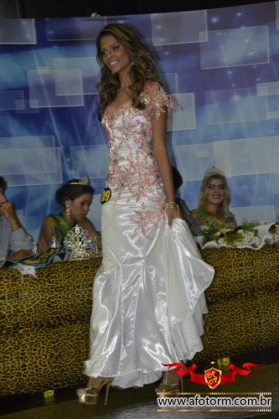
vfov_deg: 15.2
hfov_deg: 10.2
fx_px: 1570
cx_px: 140
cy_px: 210
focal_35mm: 135
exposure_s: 1/60
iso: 3200
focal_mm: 90
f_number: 5.6
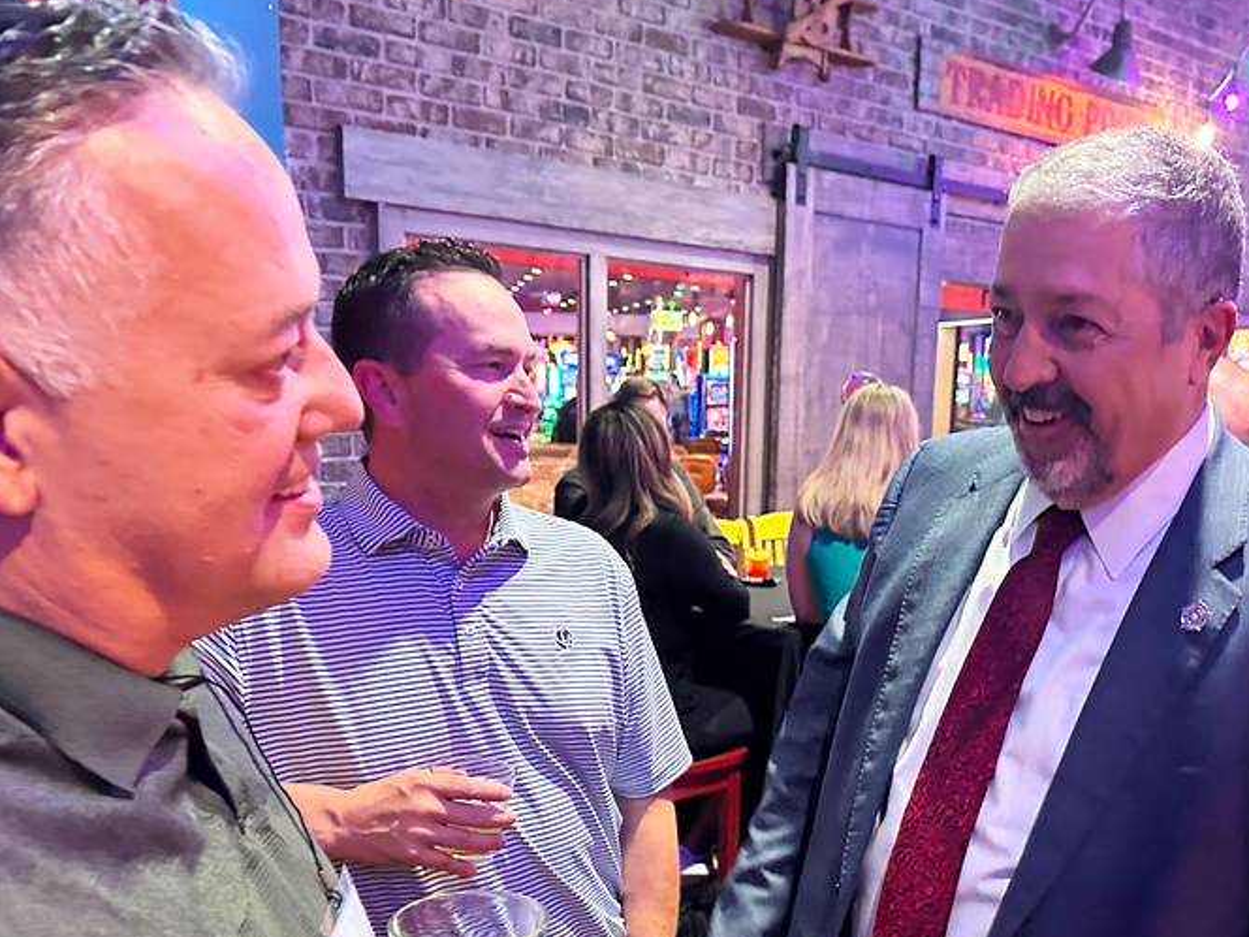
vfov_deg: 38.2
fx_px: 1335
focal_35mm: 37
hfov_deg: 49.4
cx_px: 811
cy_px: 634
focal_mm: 6.9
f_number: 1.8
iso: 1000
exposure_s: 1/40
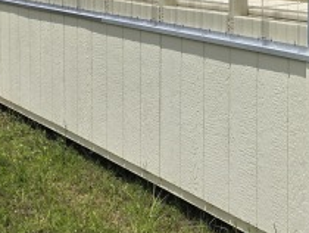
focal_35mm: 70
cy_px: -43
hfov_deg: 26.7
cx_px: 283
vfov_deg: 19.8
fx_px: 626
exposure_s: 1/7944
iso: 64
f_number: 1.7
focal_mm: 6.3
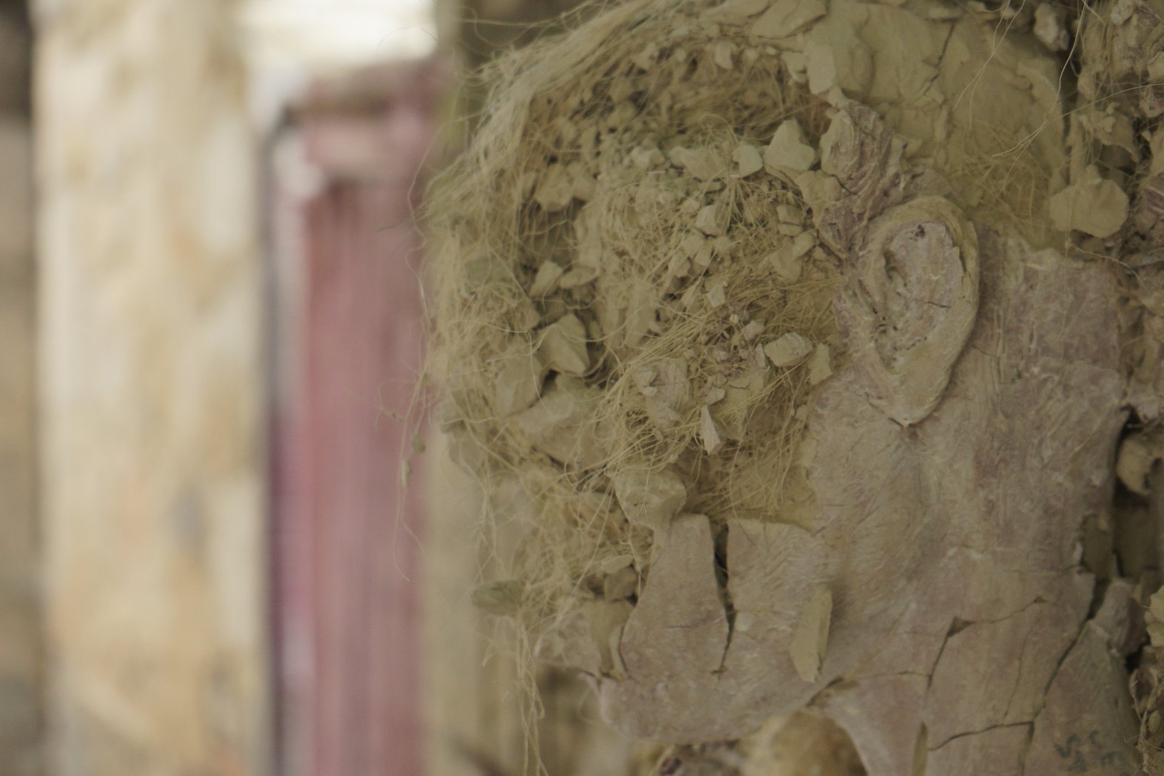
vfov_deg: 15.9
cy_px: 366
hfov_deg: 23.6
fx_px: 2780
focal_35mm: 86
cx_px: 623
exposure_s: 1/125
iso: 640
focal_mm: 70
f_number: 5.6
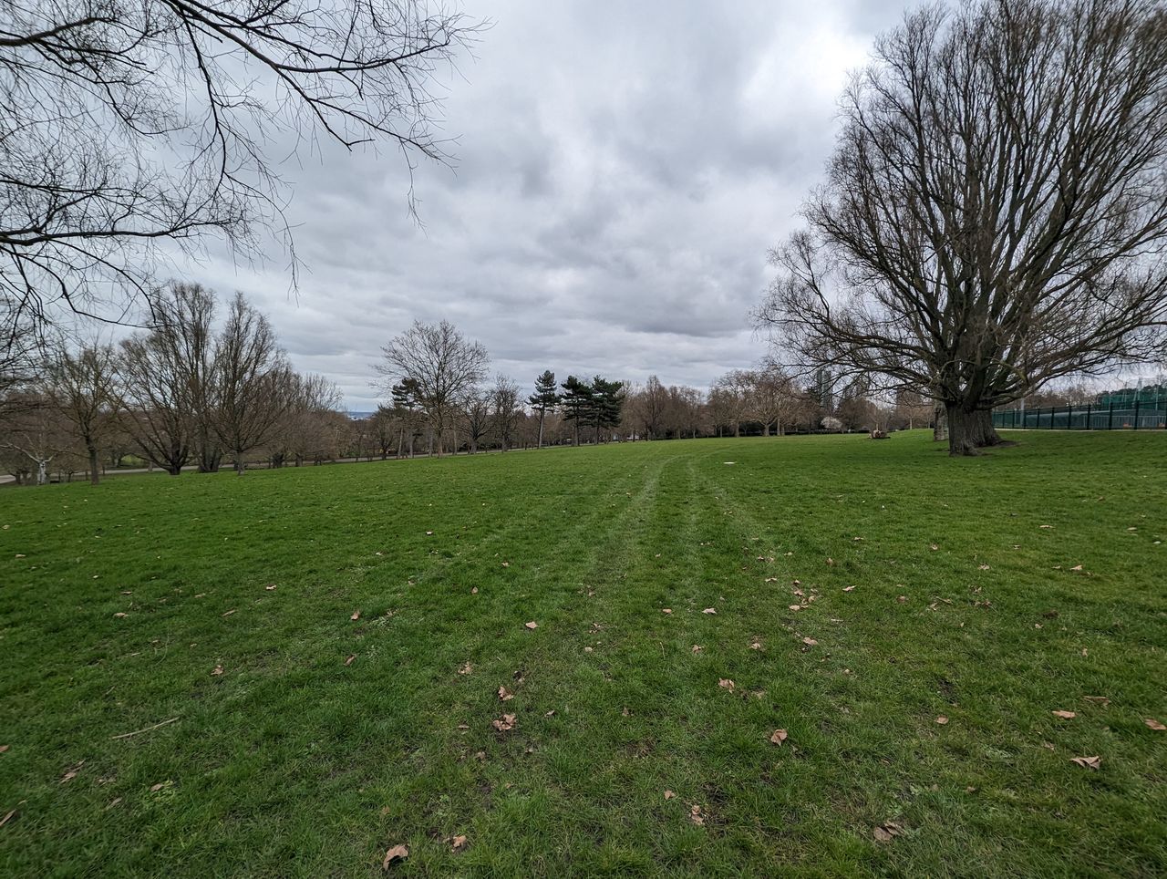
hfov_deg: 106.1
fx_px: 439
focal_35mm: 13
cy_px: 440
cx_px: 584
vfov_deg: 90.1
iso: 48
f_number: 2.2
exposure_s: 1/699
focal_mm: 1.95
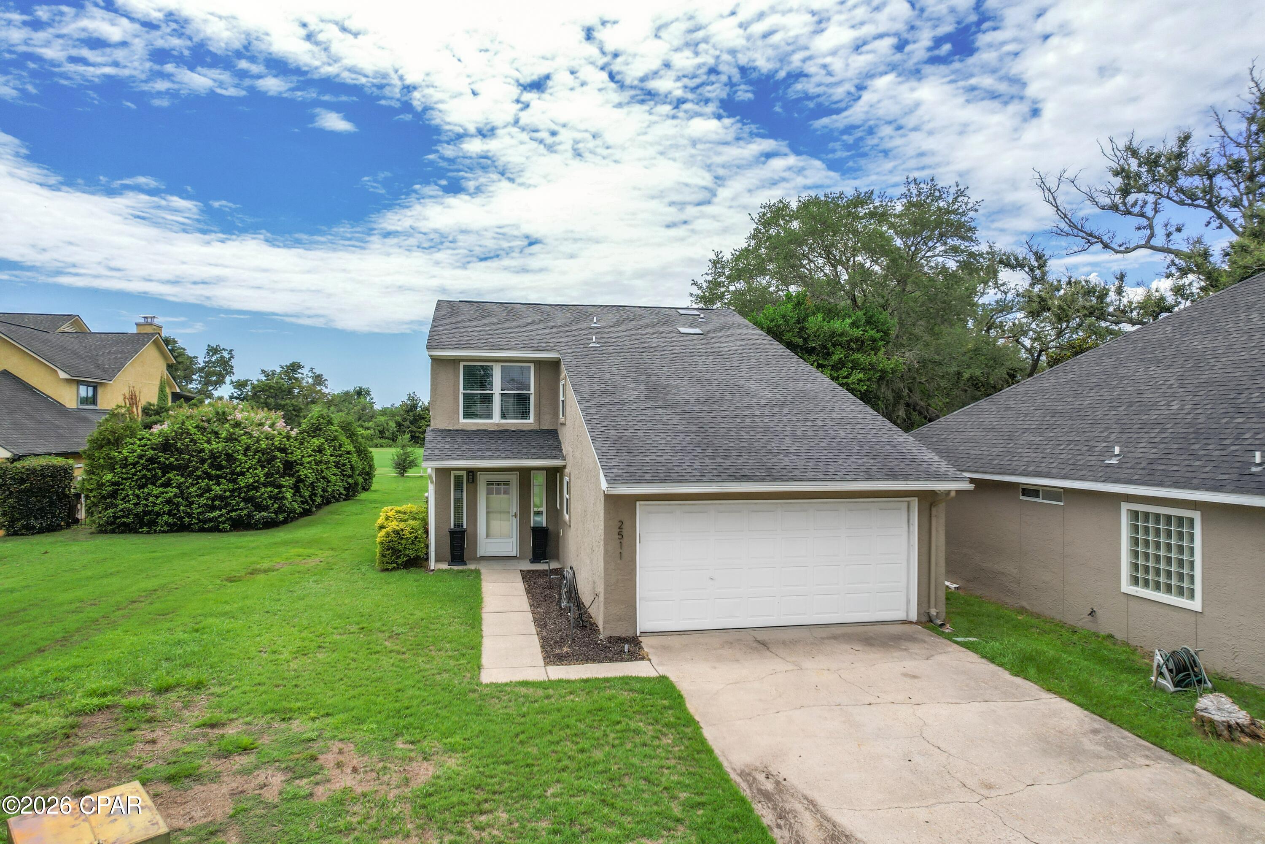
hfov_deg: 78.6
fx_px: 773
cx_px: 632
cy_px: 422
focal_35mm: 22
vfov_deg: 57.2
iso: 100
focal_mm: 8.38
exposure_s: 1/1600
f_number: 2.8
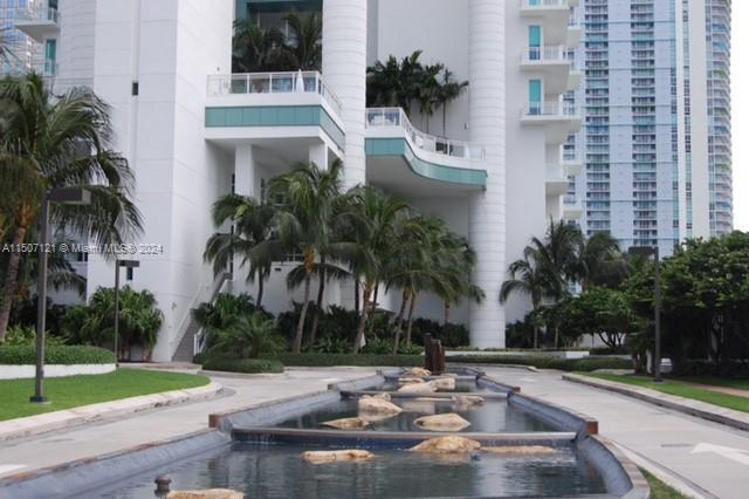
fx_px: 1092
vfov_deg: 25.7
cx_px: 374
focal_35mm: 52
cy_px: 250
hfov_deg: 37.9
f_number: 8
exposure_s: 1/250
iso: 200
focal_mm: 35
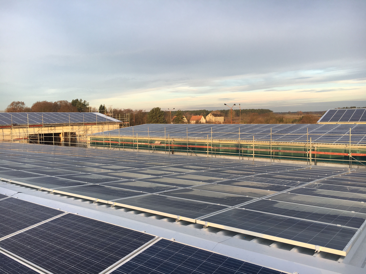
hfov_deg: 61.7
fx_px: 307
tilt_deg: -3.8
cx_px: 183
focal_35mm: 29
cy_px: 137
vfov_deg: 48.2
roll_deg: +1.2
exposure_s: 1/269
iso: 25
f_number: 2.2
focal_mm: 4.15
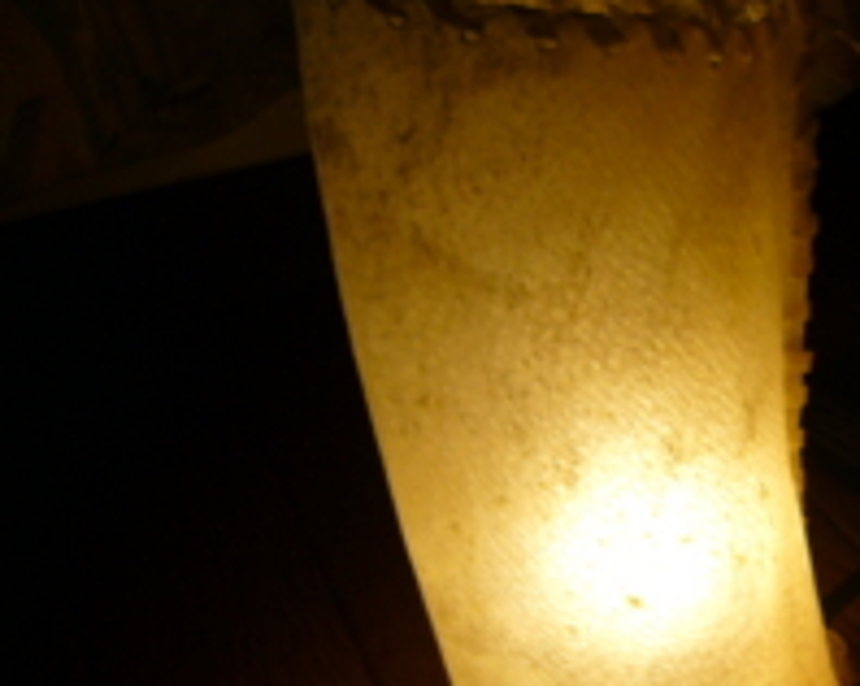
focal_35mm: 69
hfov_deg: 26.3
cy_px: 443
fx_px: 1755
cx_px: 834
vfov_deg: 22.1
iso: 80
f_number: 2.8
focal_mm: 5.8
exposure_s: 1/100
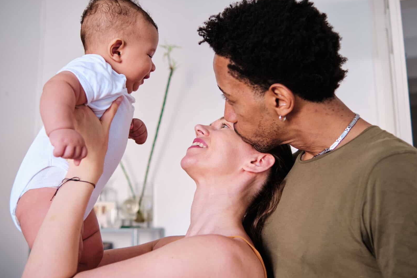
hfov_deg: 46.4
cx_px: 214
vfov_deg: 31.9
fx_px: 487
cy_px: 134
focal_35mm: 42
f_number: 2
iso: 500
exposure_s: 1/250
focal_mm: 23
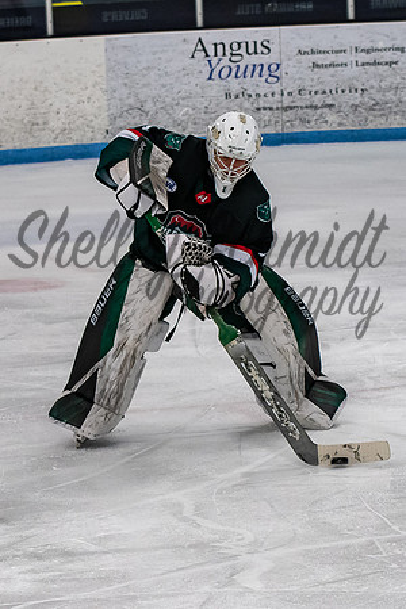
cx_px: 214
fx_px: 3425
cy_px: 279
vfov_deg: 10.2
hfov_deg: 6.8
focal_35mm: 203
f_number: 3.5
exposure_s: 1/800
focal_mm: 70
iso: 1250
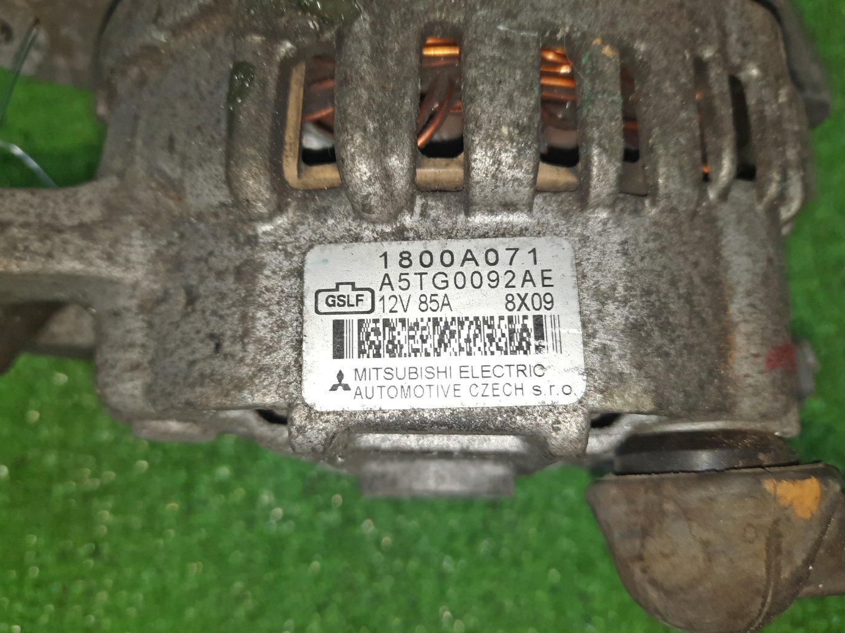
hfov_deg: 67.3
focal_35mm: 26
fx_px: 635
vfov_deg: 53.0
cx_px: 408
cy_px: 319
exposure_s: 1/50
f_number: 2
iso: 67
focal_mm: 4.6
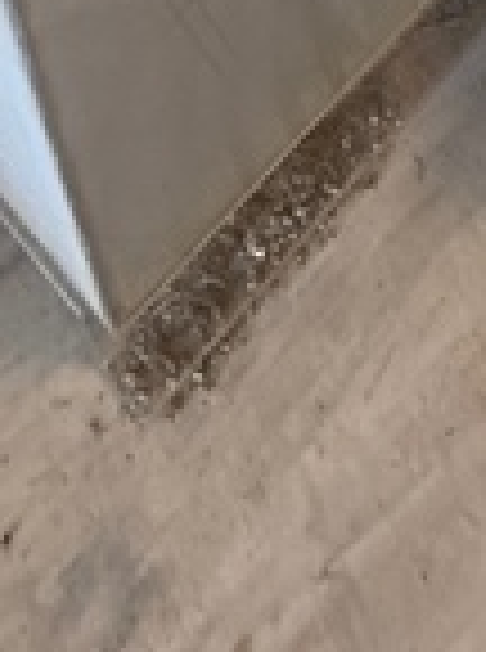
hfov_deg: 22.4
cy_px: -643
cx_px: 522
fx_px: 1166
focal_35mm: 62
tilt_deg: -26.9
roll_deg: +0.5
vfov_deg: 19.1
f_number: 2.2
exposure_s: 1/60
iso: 250
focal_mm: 2.22
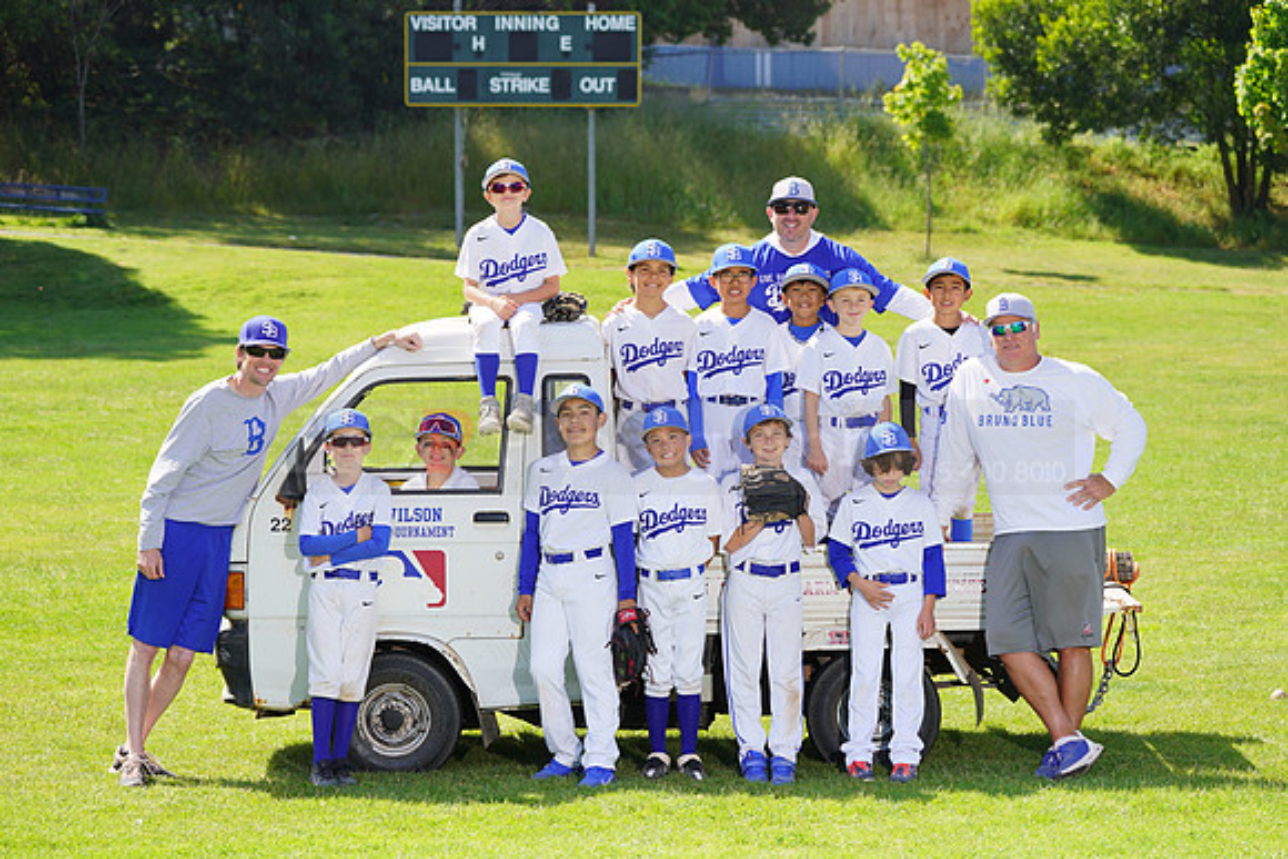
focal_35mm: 116
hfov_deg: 17.6
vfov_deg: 11.8
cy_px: 430
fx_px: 4151
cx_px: 644
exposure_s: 1/250
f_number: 6.3
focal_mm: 116
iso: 100
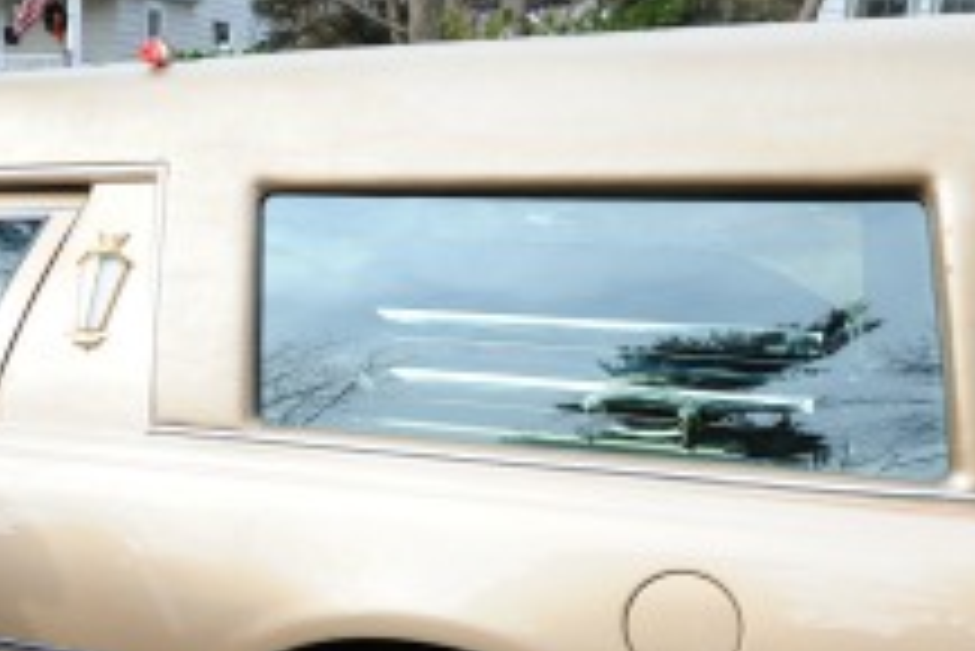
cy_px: 433
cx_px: 180
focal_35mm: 47
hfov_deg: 40.0
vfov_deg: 28.5
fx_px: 1274
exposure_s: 1/320
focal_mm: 17
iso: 200
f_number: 4.5
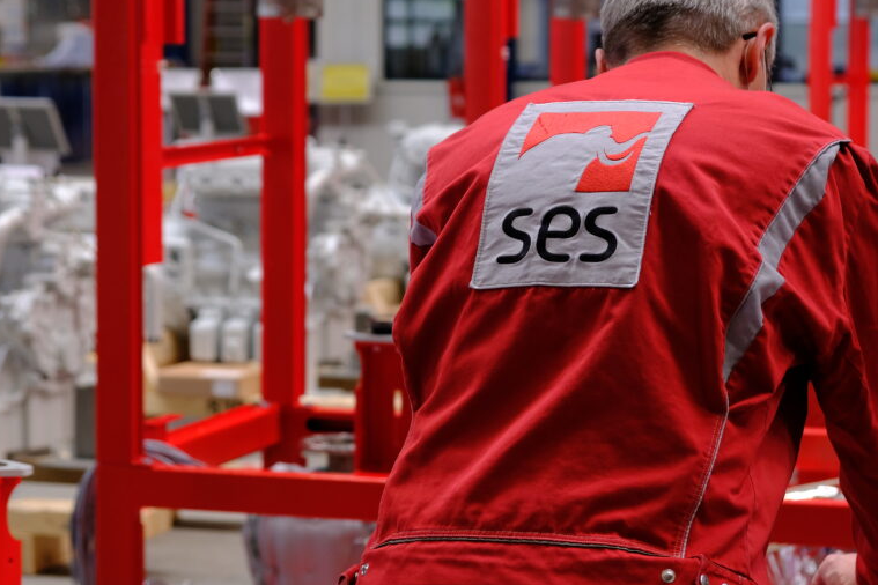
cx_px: 471
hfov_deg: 18.3
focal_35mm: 112
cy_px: 223
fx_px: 2731
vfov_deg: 12.2
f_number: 4
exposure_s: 1/125
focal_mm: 55
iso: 640
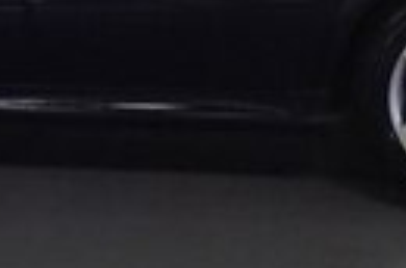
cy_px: -142
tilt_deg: -8.1
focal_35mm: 185
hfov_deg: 11.0
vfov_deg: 7.3
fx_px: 2081
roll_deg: -1.2
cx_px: -19
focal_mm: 4.28
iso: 50
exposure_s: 1/24
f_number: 2.4
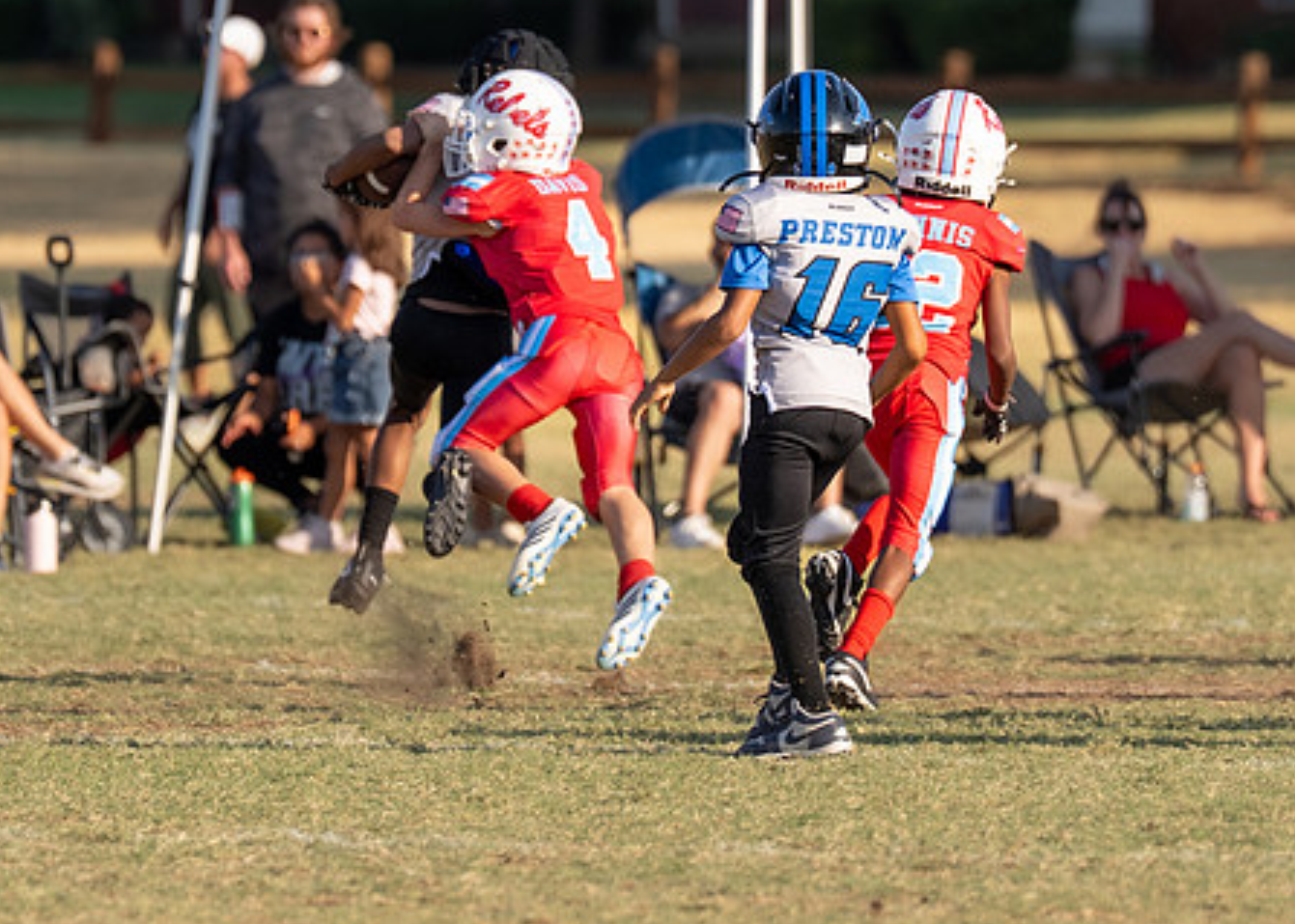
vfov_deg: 2.2
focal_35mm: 655
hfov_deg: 3.1
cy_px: 281
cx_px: 689
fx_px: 24083
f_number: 3.2
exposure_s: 1/1600
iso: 125
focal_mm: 200
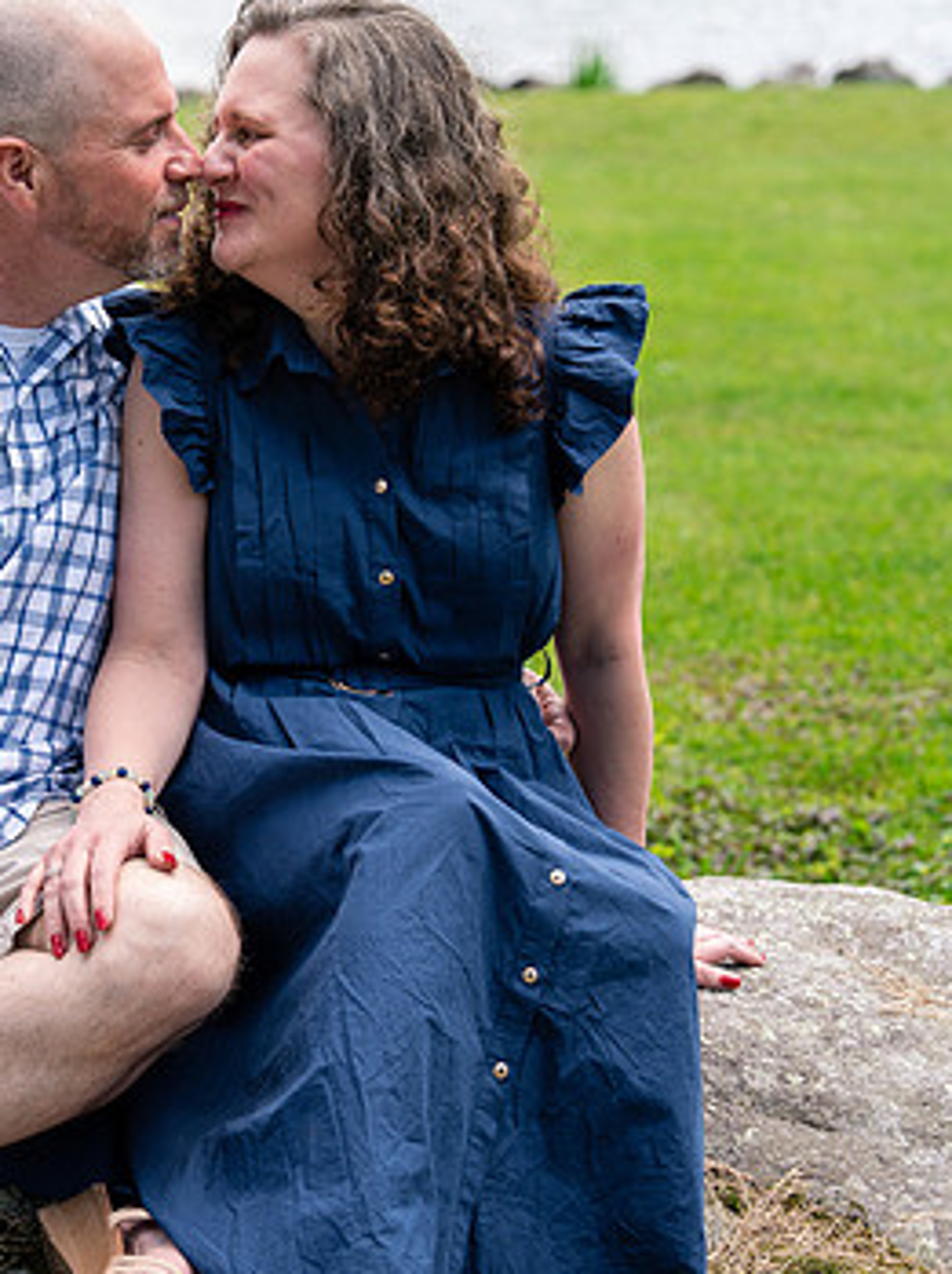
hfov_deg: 13.1
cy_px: 615
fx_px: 4114
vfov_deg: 17.6
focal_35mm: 112
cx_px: 208
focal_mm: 70
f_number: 4
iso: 80
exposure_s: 1/250
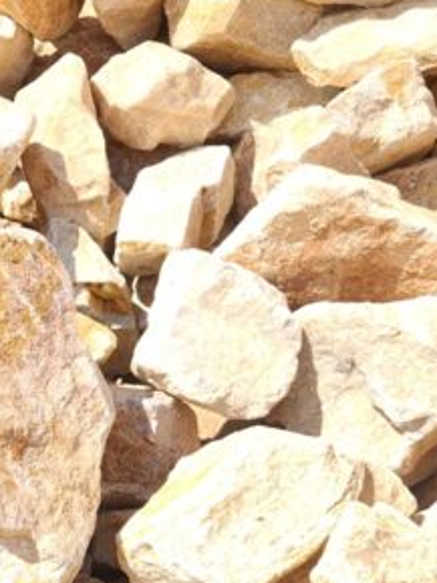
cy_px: 463
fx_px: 891
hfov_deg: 25.5
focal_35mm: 53
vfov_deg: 35.1
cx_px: -46
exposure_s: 1/711
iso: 20
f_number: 1.8
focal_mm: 5.4
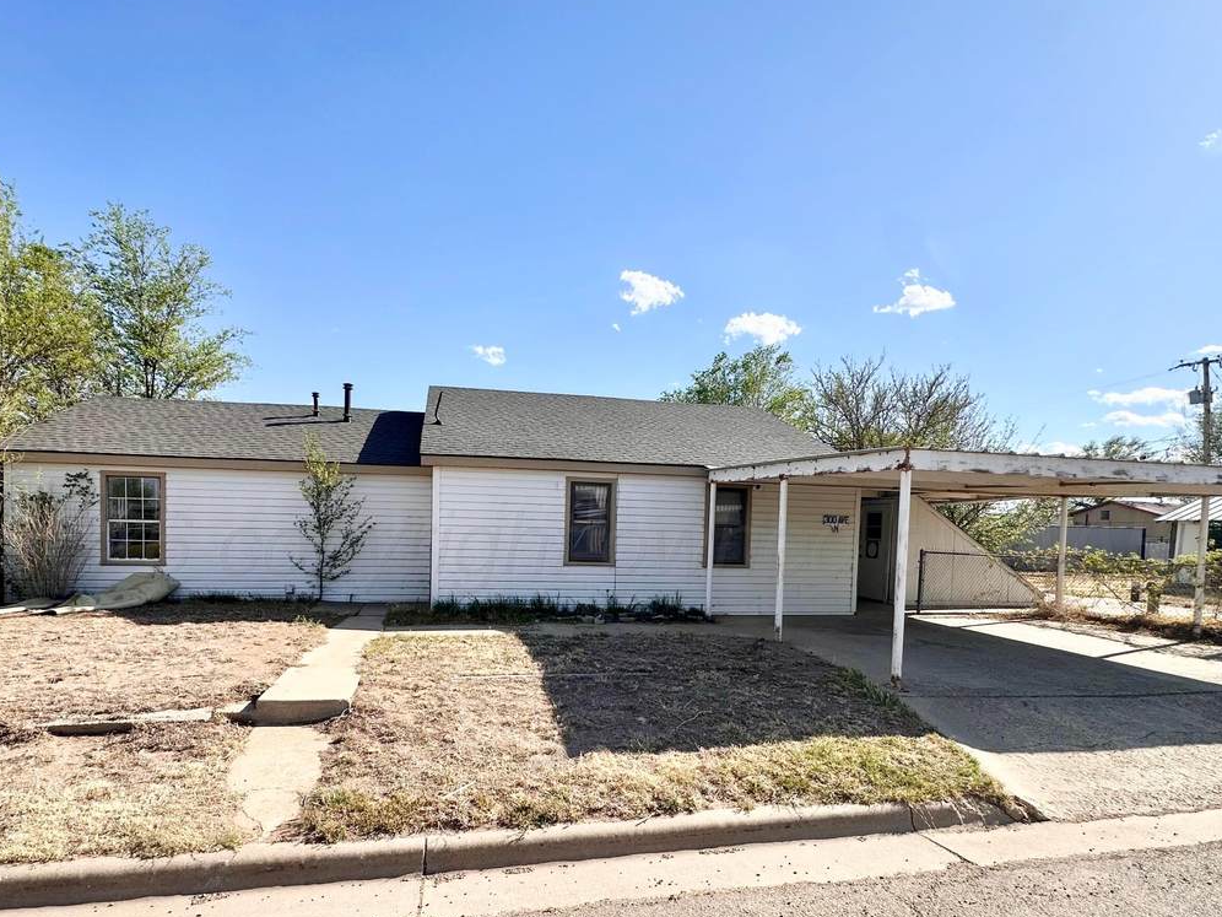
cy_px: 550
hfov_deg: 87.5
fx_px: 635
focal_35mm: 18
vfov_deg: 70.9
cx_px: 557
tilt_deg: -1.8
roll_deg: -0.9
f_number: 2.2
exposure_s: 1/1208
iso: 40
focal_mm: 2.22
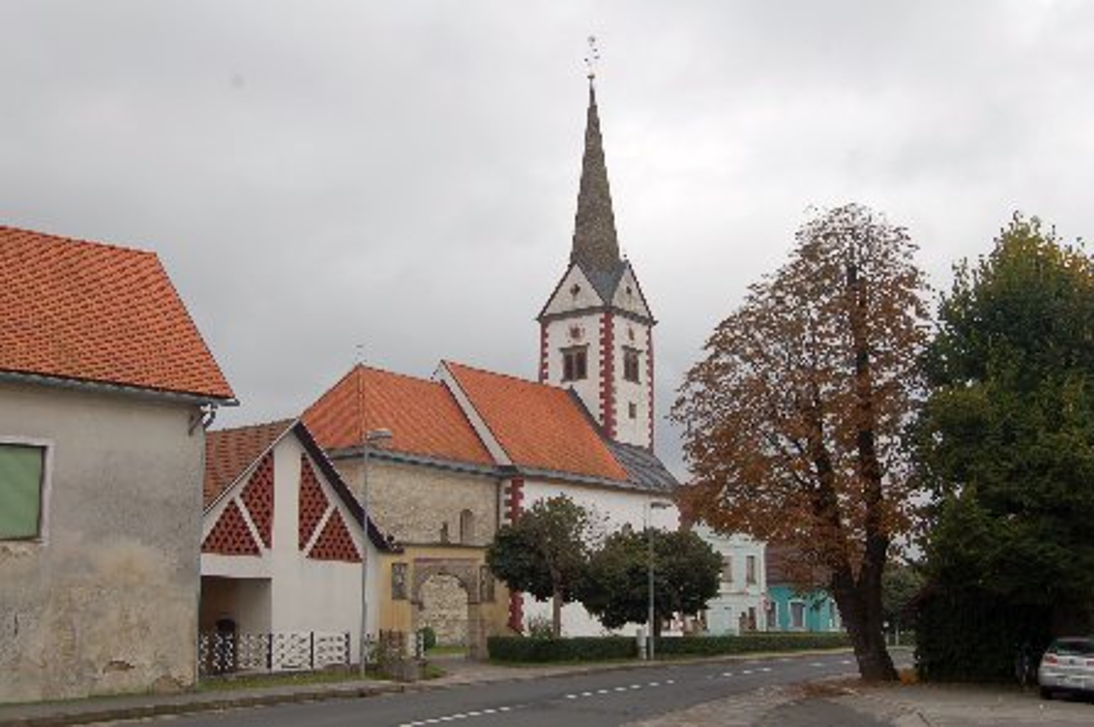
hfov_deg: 46.4
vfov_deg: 31.8
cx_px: 547
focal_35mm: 42
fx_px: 1275
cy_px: 364
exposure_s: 1/200
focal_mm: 28
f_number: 7.1
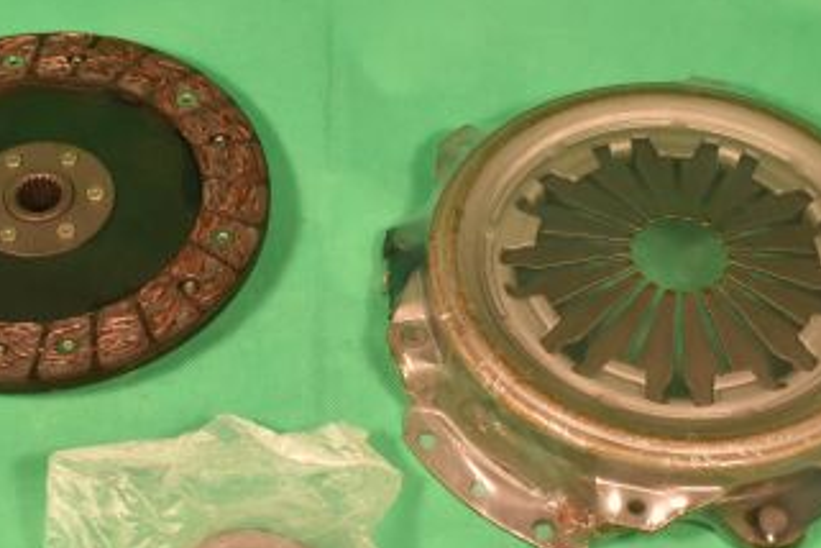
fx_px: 1982
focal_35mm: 87
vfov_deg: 15.7
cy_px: 333
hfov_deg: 23.4
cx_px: 373
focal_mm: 31
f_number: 16
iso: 400
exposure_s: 1/50
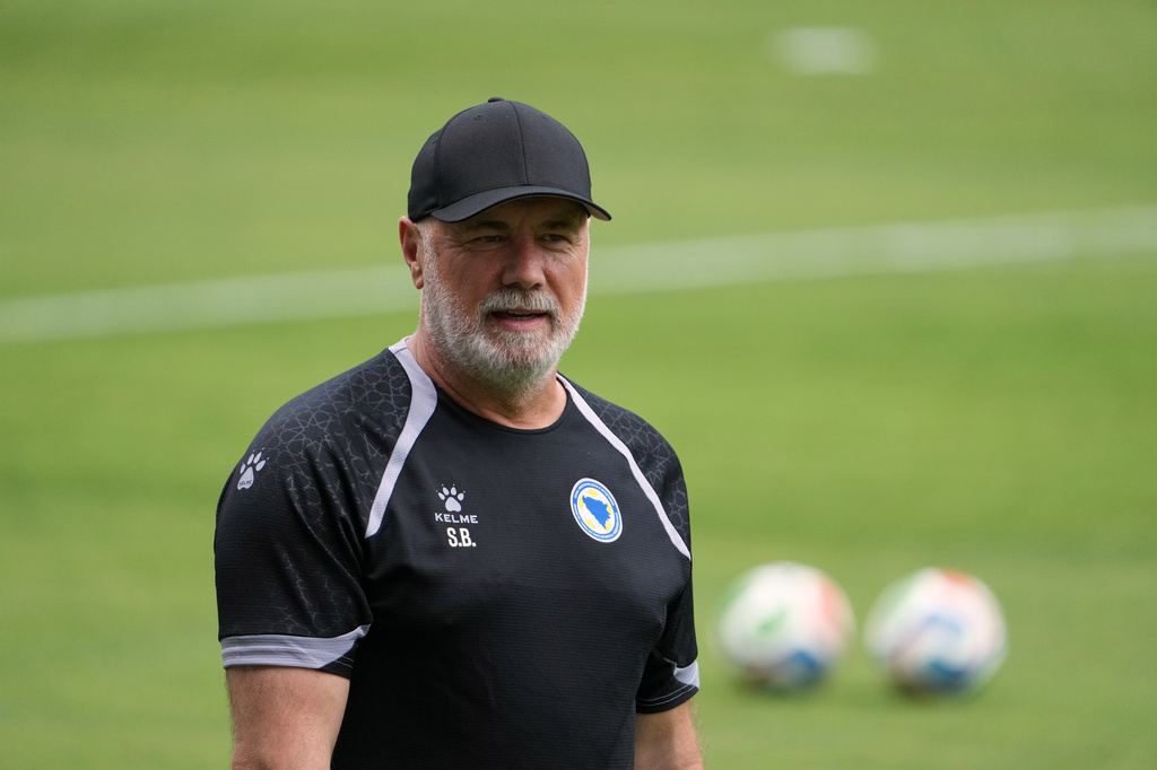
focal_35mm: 600
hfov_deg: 3.4
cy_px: 385
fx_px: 19276
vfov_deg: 2.3
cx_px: 578
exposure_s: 1/2500
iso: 2000
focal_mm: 600
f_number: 6.3
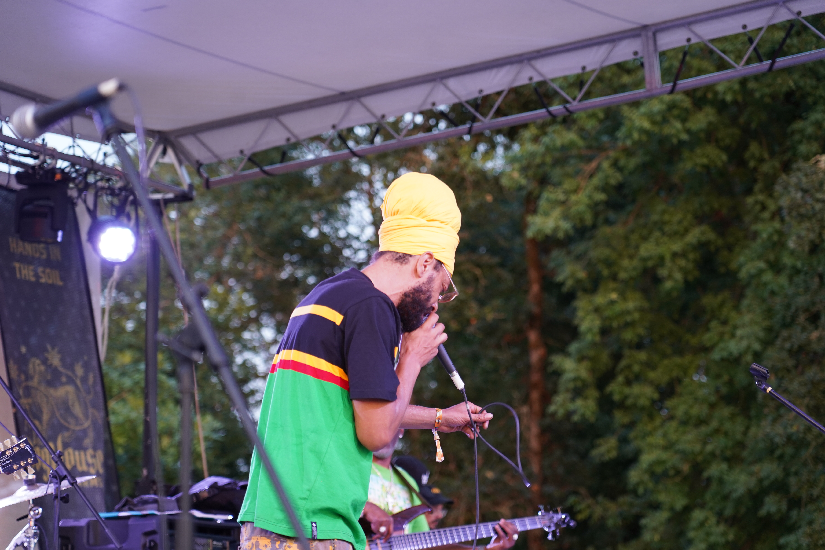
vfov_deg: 13.0
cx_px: 412
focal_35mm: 105
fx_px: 2406
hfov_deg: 19.5
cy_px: 275
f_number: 4
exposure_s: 1/160
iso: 1000
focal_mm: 105
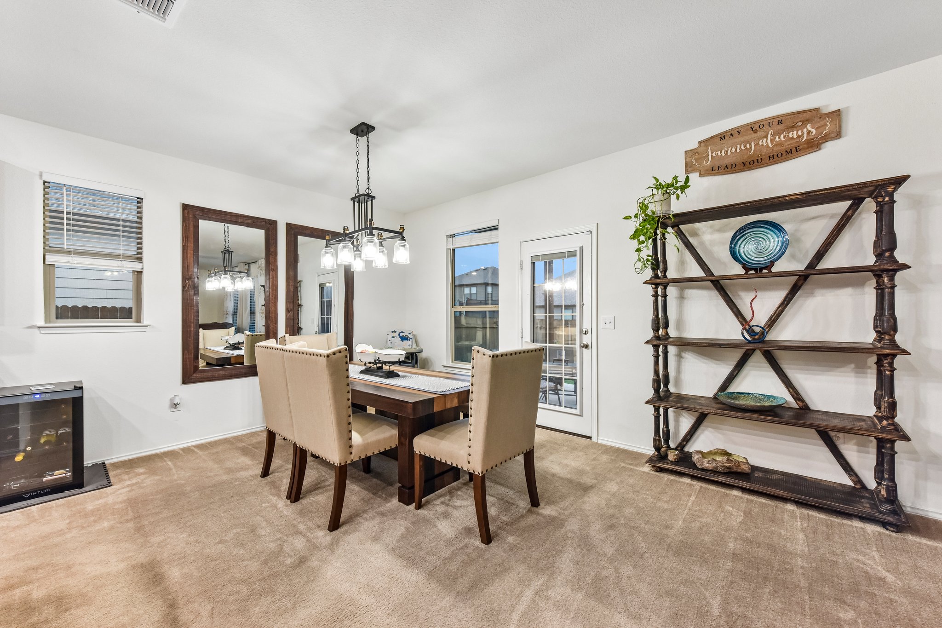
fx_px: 366
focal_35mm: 14
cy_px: 314
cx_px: 471
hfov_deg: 104.3
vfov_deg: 81.2
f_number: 8
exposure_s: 1/15
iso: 720
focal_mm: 14
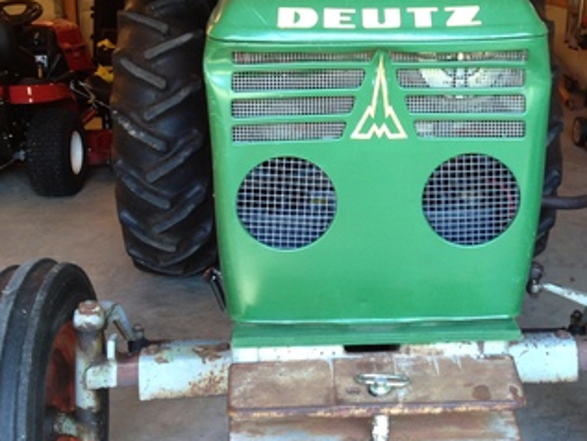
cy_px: 137
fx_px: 1018
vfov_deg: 24.3
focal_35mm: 60
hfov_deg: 31.9
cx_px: 387
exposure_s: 1/24
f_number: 2.4
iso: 64
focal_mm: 4.28
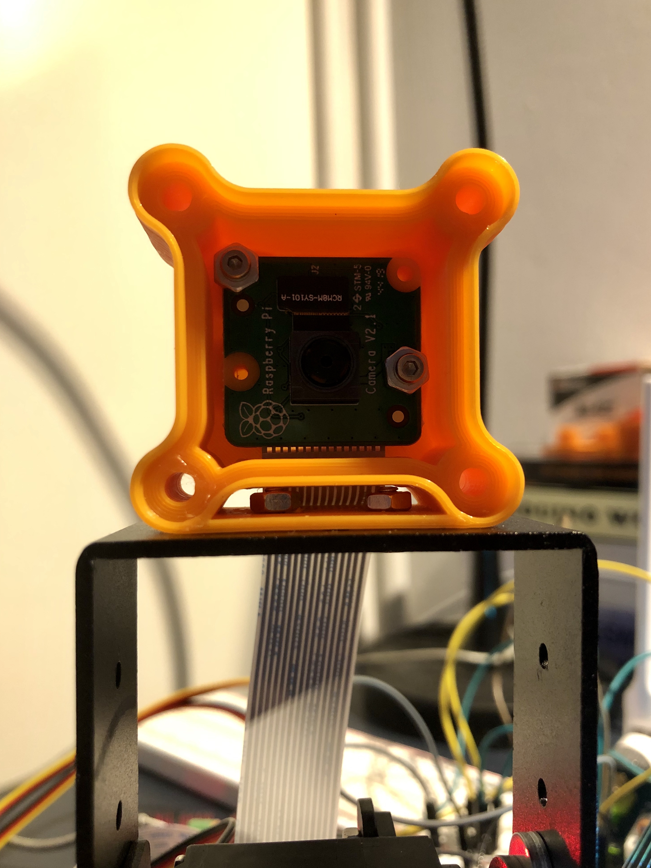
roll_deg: +2.7
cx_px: 334
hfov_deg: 48.2
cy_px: 446
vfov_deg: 61.6
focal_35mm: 29
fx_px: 727
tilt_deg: -1.5
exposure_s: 1/12
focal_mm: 3.99
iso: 100
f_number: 1.8
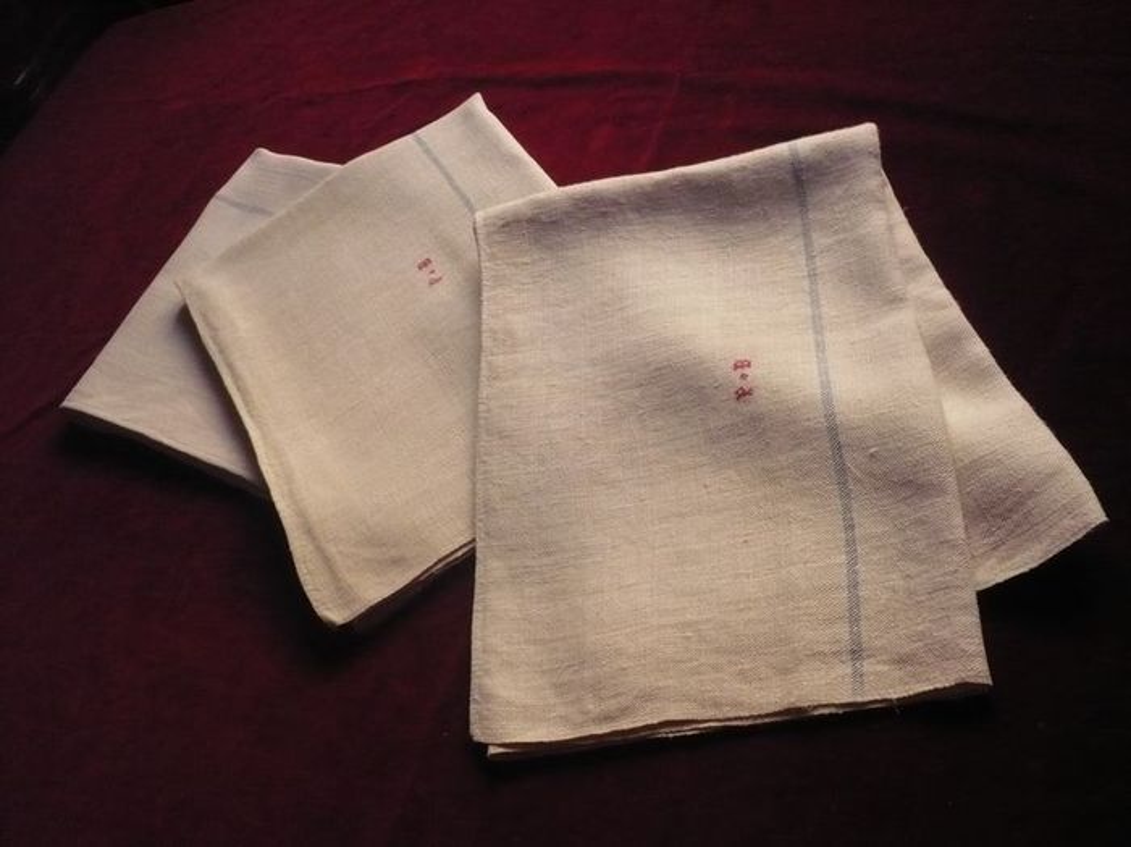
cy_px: 424
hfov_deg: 52.7
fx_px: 1143
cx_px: 566
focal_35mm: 35
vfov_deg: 40.7
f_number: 2.8
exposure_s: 1/400
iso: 400
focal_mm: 5.8
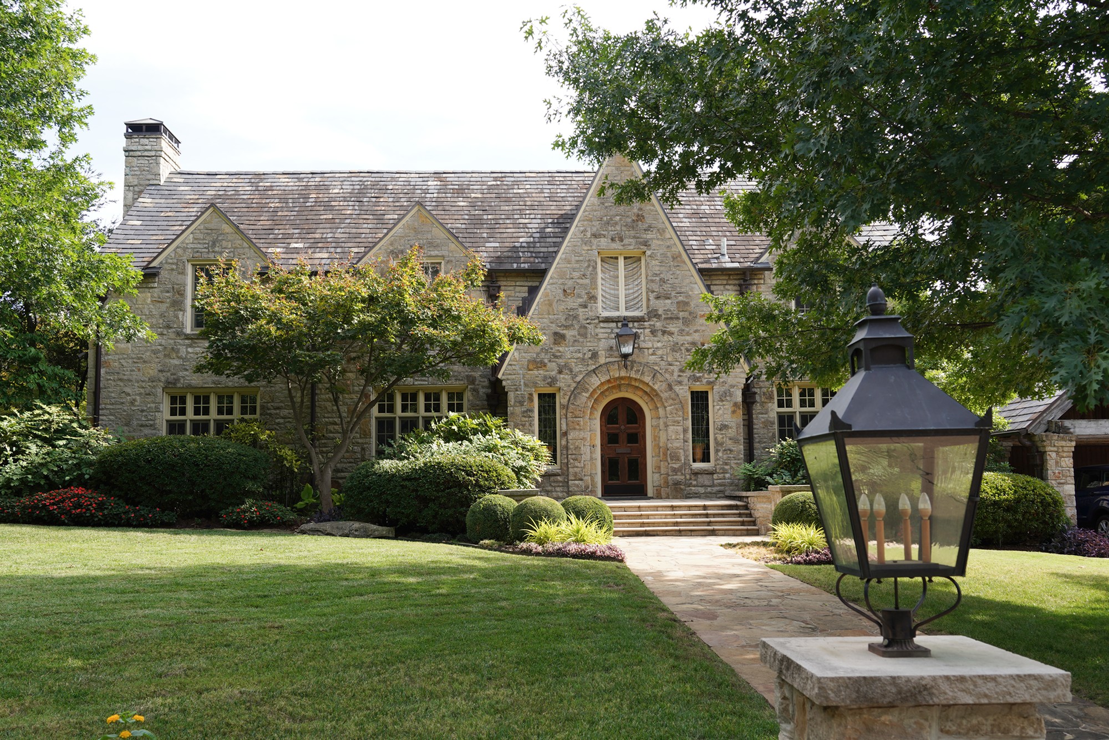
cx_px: 554
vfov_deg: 40.0
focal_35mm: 33
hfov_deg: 57.2
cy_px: 370
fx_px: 1017
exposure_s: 1/100
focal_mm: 33
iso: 100
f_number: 7.1
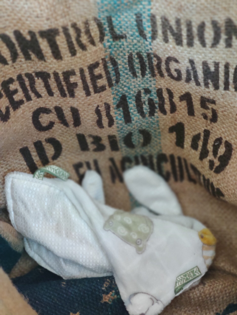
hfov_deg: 19.9
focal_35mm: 74
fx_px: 676
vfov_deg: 26.3
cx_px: 118
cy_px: 158
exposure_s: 1/20
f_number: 2.44
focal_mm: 6.95
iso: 3200
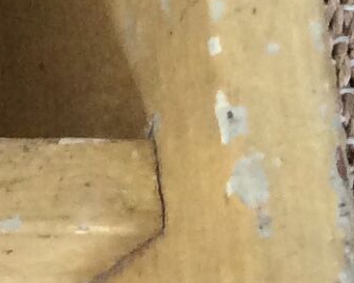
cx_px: -728
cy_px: 234
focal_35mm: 237
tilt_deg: -74.4
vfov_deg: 6.5
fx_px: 2484
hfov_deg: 7.2
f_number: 2.4
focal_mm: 3.3
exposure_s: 1/25
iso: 100
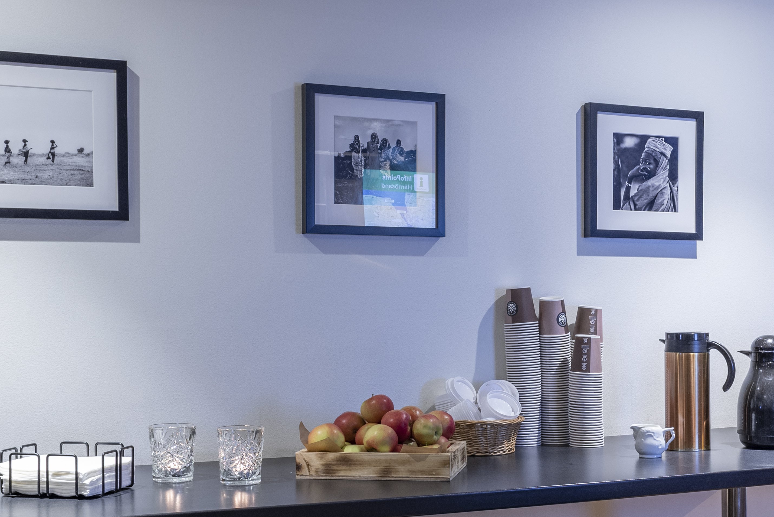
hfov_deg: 32.6
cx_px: 520
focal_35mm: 61
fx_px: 1312
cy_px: 383
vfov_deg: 22.1
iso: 400
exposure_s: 1/2
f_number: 8
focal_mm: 29
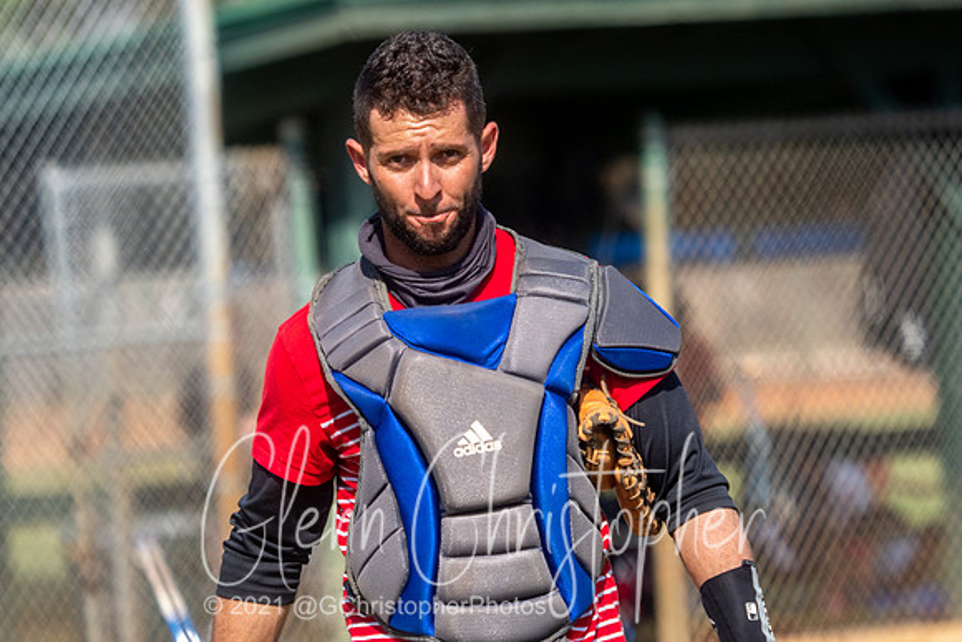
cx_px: 436
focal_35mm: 494
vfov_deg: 2.8
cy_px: 234
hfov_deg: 4.2
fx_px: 13207
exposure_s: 1/1600
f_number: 4
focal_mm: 210
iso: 320
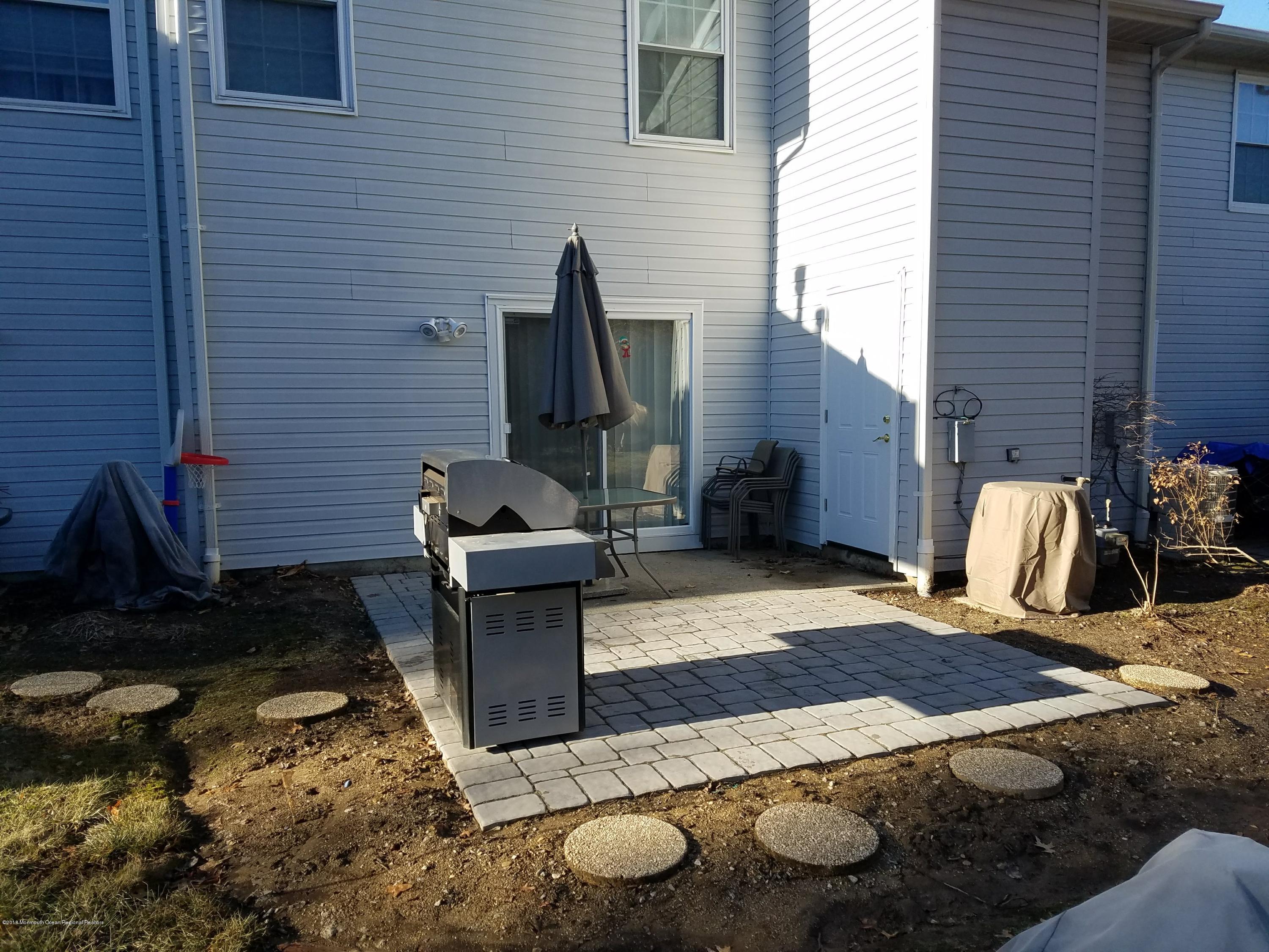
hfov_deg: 67.3
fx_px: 953
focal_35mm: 26
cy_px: 476
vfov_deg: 53.1
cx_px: 634
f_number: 1.7
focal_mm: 4.2
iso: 50
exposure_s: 1/1116
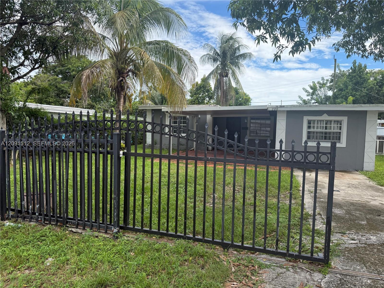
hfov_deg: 71.6
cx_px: 192
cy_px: 144
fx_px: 266
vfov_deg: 56.8
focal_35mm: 24
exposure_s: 1/1618
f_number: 1.78
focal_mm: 6.76
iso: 100
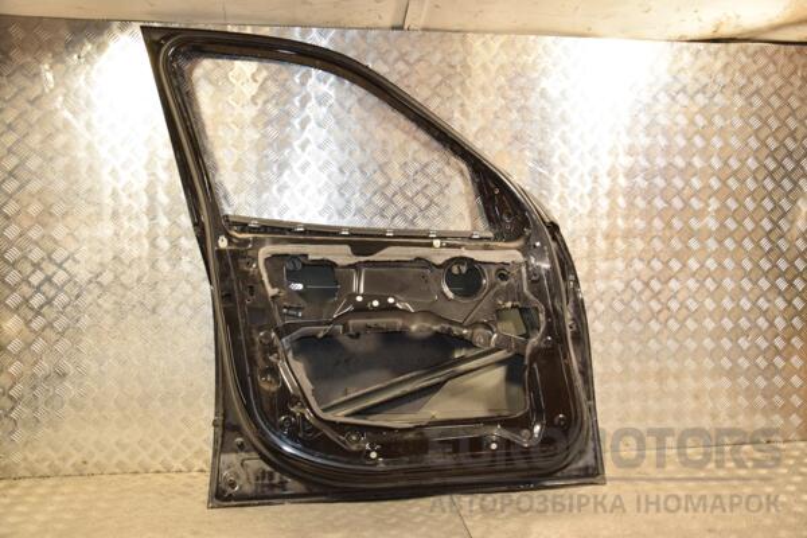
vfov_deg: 40.0
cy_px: 269
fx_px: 740
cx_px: 404
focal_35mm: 33
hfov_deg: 57.2
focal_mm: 22
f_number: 5
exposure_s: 1/160
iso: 800
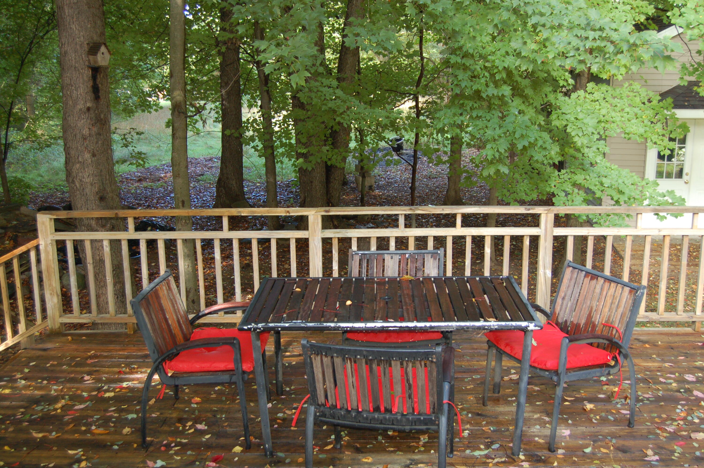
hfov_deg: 49.6
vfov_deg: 34.1
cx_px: 352
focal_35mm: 39
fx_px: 762
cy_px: 234
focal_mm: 26
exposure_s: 1/60
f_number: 4
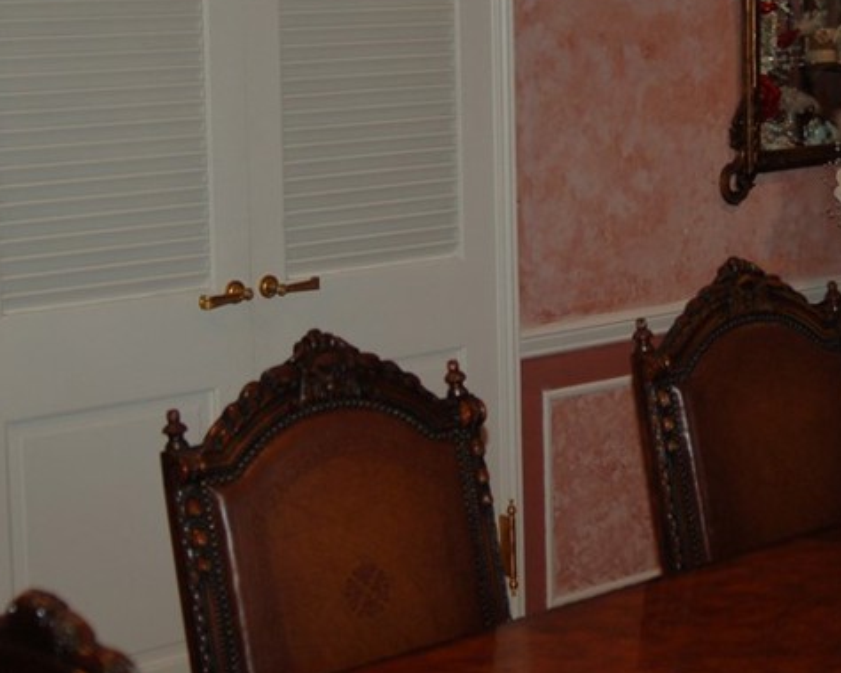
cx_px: 653
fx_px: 2115
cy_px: 94
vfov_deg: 17.8
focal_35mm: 85
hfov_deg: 22.2
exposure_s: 1/60
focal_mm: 28
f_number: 3.3
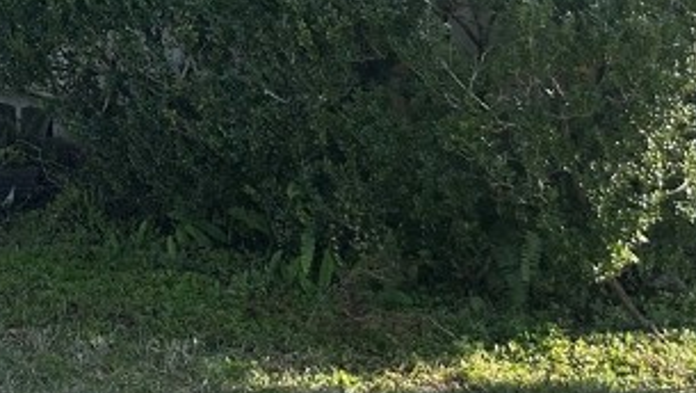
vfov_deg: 11.9
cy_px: -267
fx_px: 1754
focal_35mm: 95
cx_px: -73
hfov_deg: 21.3
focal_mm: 5.7
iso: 50
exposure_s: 1/1724
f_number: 1.5
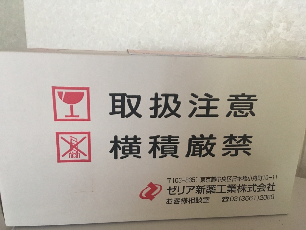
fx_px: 256
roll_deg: -0.5
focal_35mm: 29
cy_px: 115
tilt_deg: -14.9
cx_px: 153
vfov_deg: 48.2
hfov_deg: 61.7
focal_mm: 4.15
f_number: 2.2
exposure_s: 1/15
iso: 200
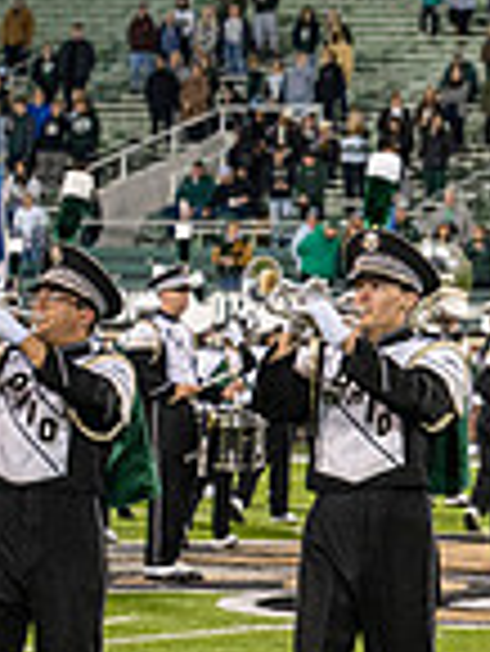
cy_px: 339
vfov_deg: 7.4
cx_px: 1263
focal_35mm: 269
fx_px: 5070
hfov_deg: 5.3
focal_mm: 70
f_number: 3.2
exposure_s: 1/500
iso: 1250
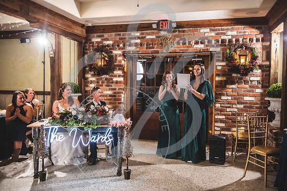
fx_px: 255
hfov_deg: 58.7
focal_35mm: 32
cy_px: 96
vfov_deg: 41.1
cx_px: 144
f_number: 2.8
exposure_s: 1/100
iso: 800
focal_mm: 32
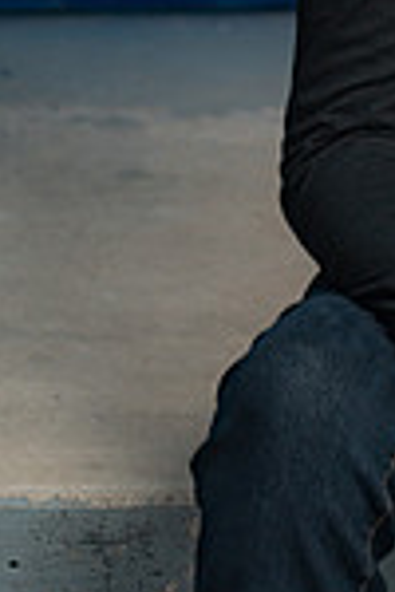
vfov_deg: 6.5
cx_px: 557
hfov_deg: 4.4
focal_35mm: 314
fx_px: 5168
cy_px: -268
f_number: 4
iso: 160
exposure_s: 1/250
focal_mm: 105
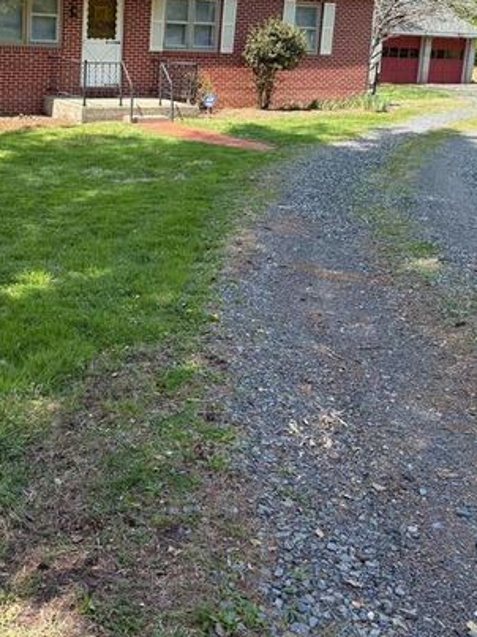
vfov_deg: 42.8
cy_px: 179
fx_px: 790
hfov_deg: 32.8
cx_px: 107
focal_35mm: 43
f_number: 1.6
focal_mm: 5.96
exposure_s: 1/1550
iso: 64
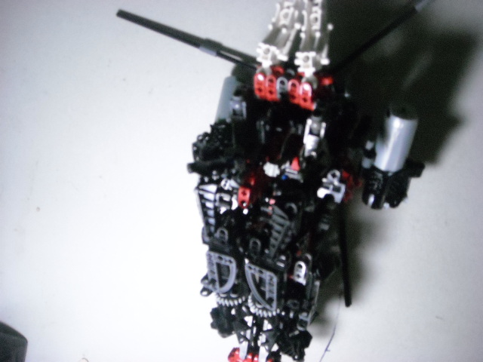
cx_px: 242
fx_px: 488
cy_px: 181
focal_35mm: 35
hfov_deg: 52.6
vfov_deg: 40.7
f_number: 2.8
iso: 800
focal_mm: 5.7
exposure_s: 1/154
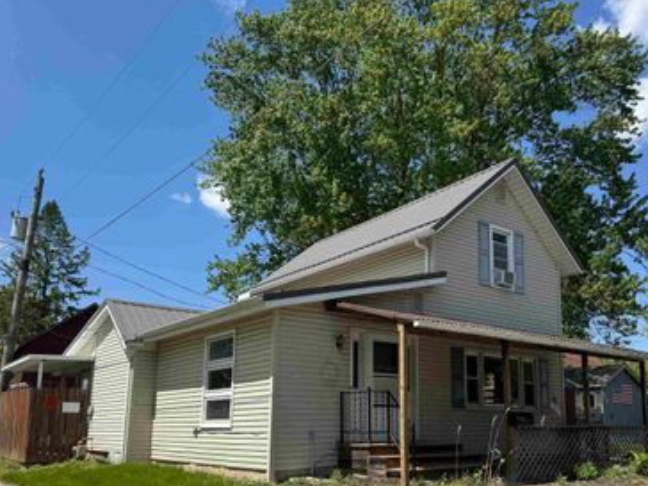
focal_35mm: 33
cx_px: 365
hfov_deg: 55.2
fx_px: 618
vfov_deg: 42.3
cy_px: 327
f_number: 1.78
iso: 80
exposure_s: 1/3802
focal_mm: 6.76
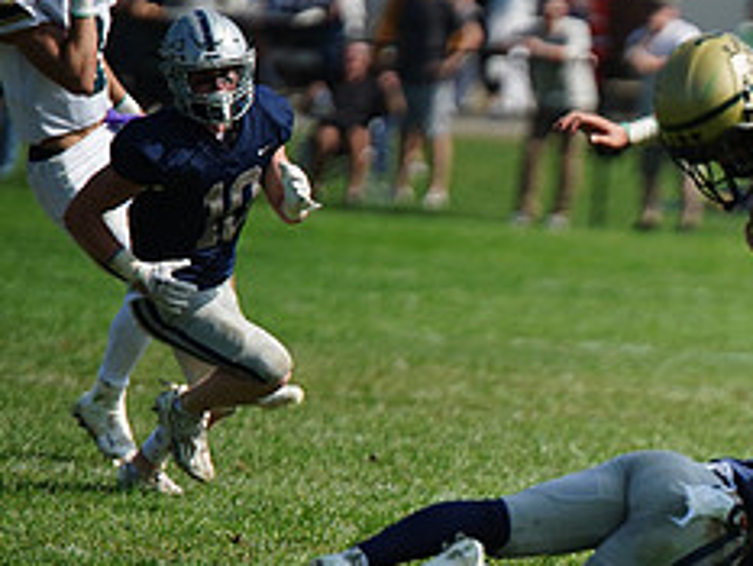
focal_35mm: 719
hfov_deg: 2.8
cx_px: 860
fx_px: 15648
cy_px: 448
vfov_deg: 2.1
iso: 400
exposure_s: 1/5000
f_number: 2.8
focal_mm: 300
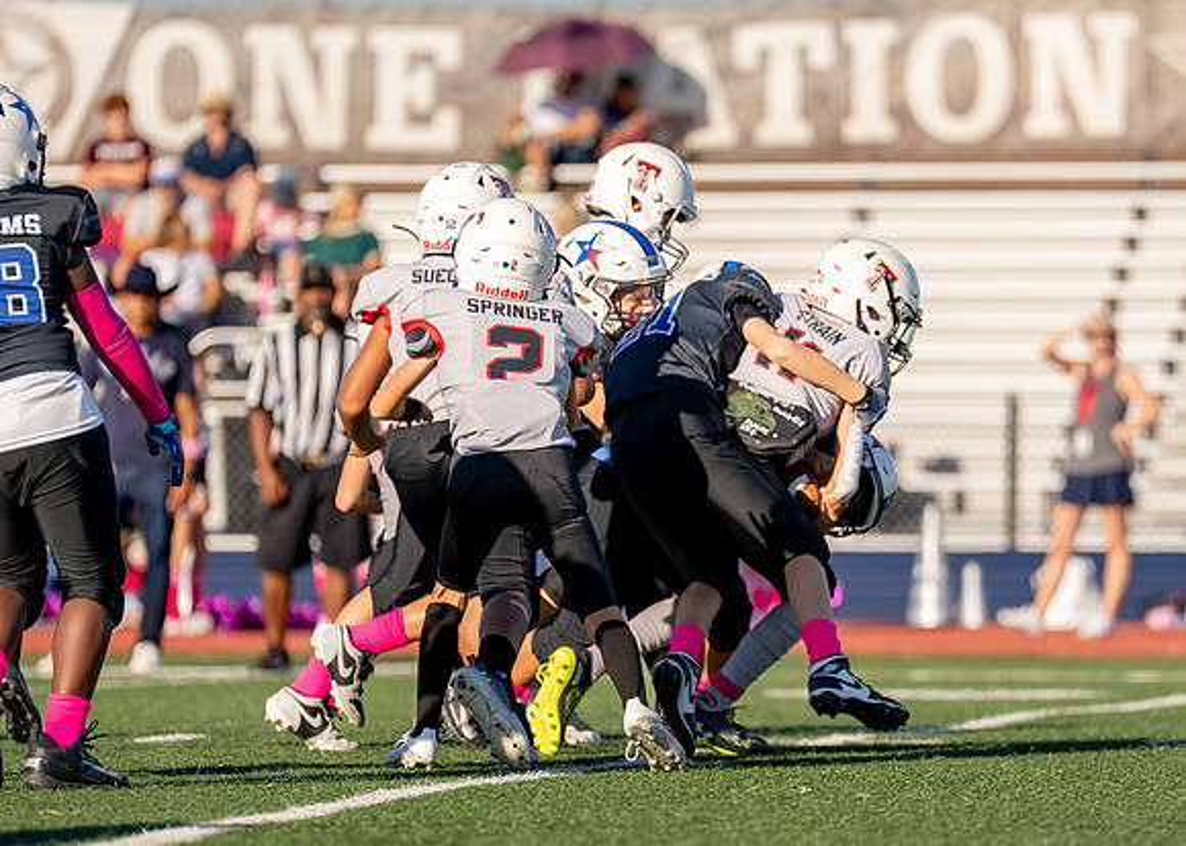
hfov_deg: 5.5
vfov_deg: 4.0
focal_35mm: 364
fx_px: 12256
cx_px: 684
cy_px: 444
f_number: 2.8
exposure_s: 1/5000
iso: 250
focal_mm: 200
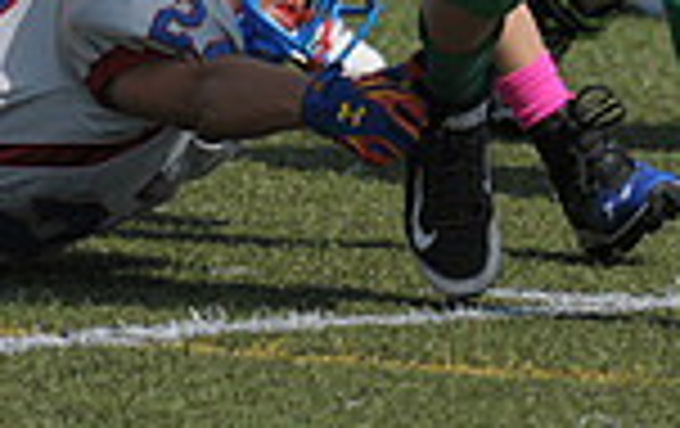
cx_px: 585
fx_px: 21705
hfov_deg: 1.8
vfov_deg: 1.1
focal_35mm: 1169
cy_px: -363
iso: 640
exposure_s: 1/6400
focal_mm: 200
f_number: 4
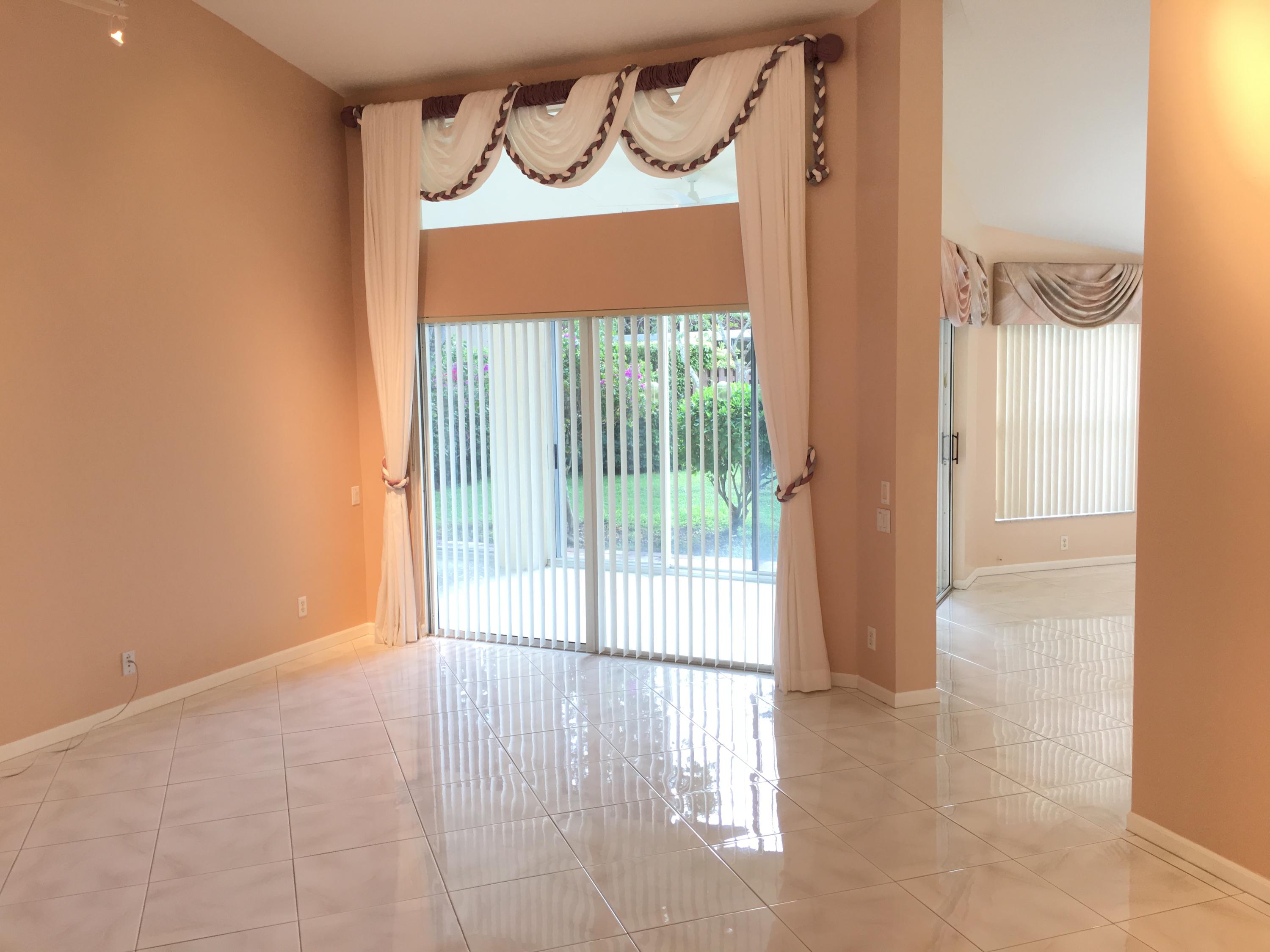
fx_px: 1064
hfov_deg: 61.7
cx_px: 635
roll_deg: +1.7
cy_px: 476
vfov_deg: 48.2
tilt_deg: -5.2
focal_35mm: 29
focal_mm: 4.15
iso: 40
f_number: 2.2
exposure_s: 1/30
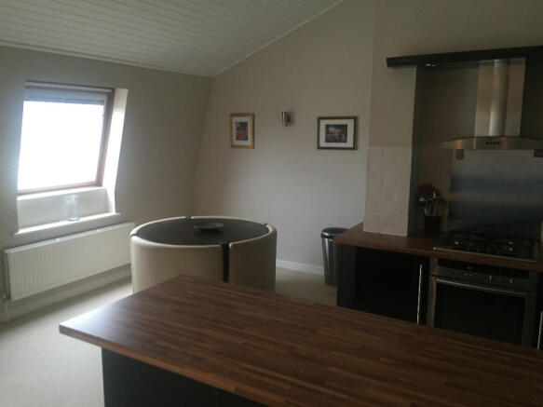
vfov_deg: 48.2
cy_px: 204
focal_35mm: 29
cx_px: 272
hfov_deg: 61.7
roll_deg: +0.7
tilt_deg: -11.8
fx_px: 455
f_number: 2.2
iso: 250
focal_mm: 4.15
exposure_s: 1/33
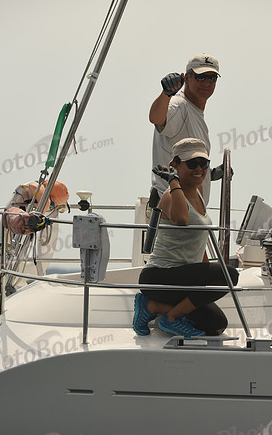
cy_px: 286
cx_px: 166
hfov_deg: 3.6
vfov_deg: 5.7
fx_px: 4351
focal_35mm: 367
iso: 250
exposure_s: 1/1000
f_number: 8
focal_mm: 270
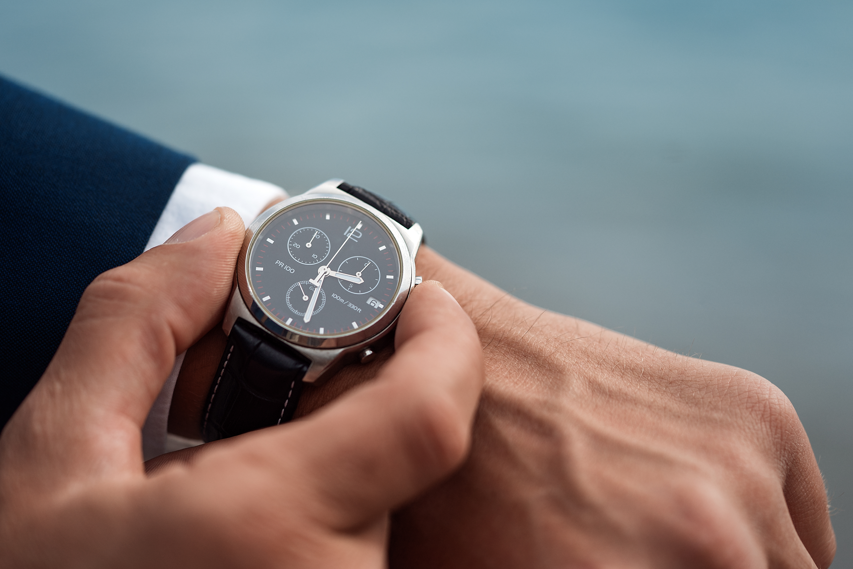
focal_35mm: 90
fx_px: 2132
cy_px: 284
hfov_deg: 22.6
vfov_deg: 15.2
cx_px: 426
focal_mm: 90
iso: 100
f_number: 2.8
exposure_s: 1/1000
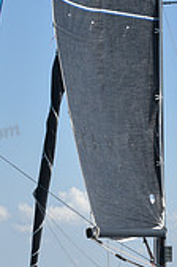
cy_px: 212
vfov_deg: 8.5
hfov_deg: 5.7
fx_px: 1785
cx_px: 103
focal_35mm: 241
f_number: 9
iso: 320
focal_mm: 70
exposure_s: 1/1250
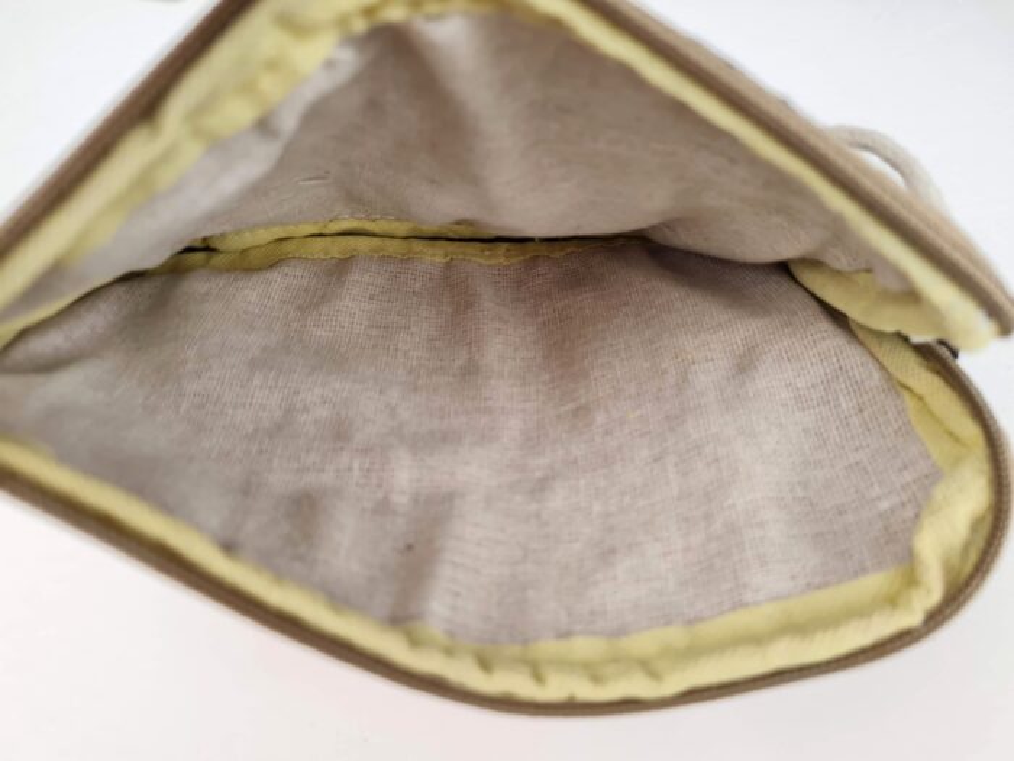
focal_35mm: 26
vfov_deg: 53.1
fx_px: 762
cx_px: 507
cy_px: 380
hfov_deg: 67.3
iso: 64
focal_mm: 5.4
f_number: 1.8
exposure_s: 1/120
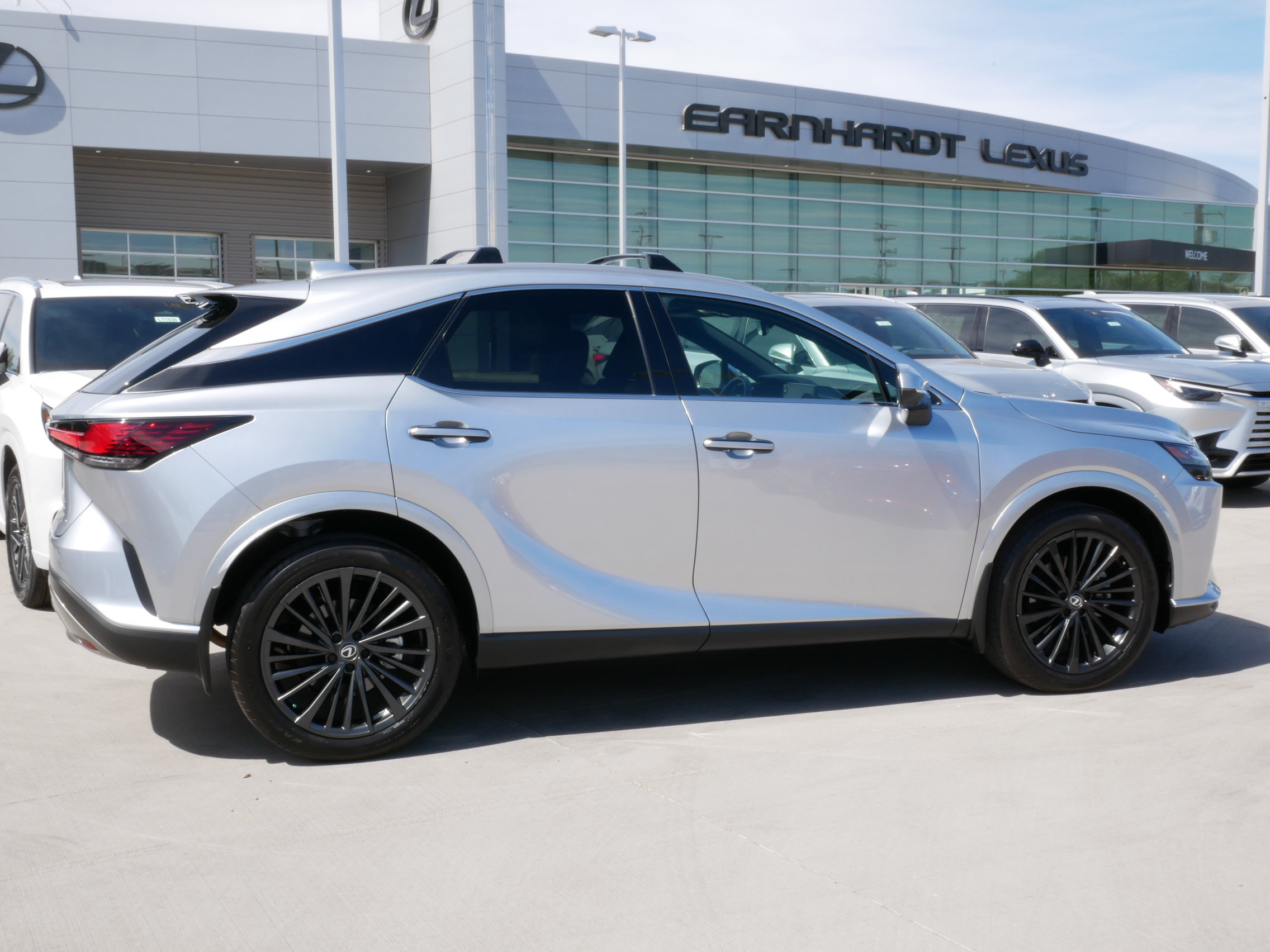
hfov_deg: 51.4
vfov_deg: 39.7
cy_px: 476
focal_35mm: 36
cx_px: 635
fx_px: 1321
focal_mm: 18
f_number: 22
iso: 200
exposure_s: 1/30
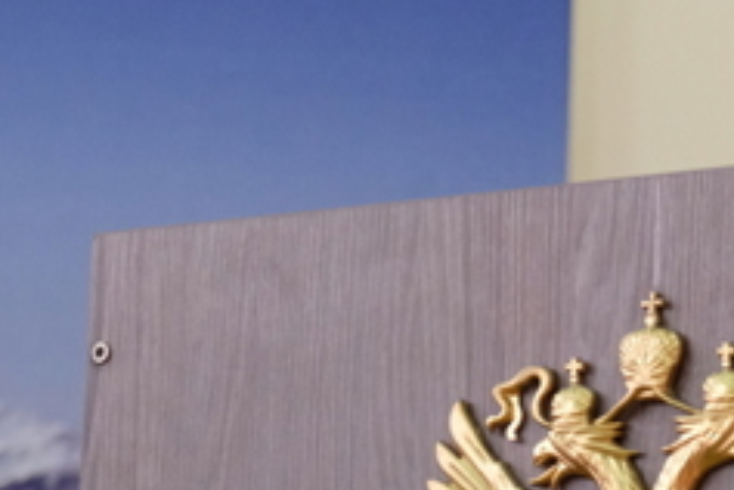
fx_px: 5362
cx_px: 1031
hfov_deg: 7.7
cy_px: 214
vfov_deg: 5.2
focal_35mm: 263
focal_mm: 55
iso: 2500
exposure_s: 1/80
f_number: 5.6
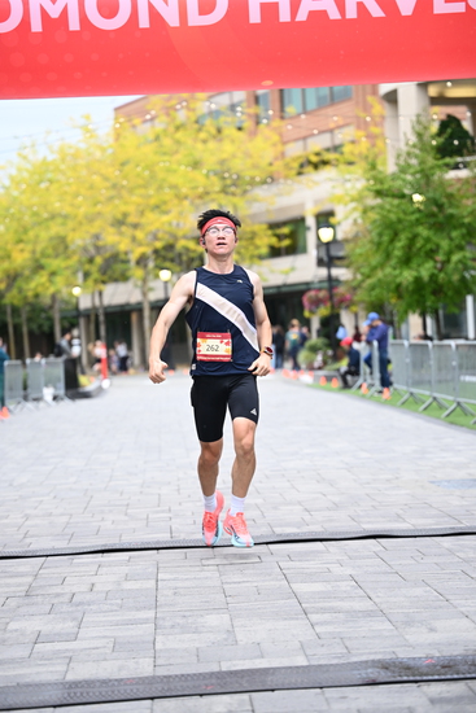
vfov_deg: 22.9
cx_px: 238
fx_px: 1764
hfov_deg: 15.4
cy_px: 356
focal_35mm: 89
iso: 1250
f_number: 2.8
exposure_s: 1/1250
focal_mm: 89
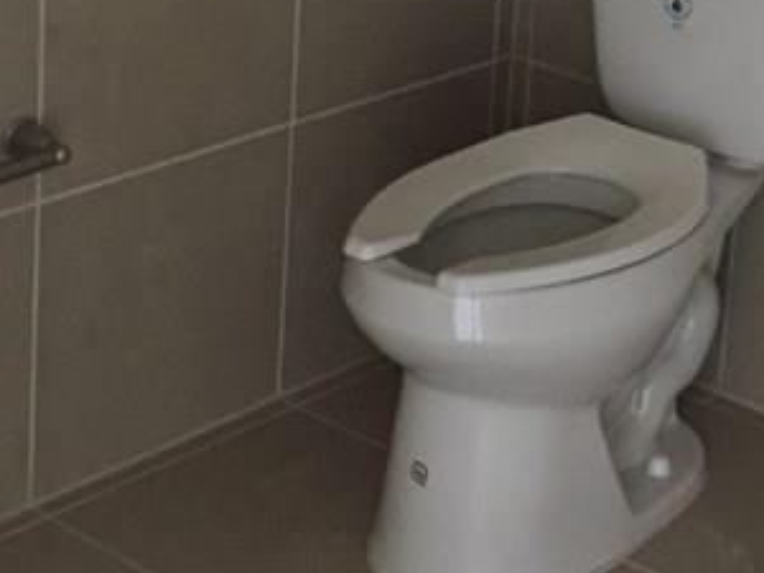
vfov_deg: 14.5
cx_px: 815
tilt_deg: -14.9
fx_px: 2185
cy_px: -120
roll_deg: -7.0
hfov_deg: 19.1
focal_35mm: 99
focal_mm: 4.15
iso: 320
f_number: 2.2
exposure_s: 1/15
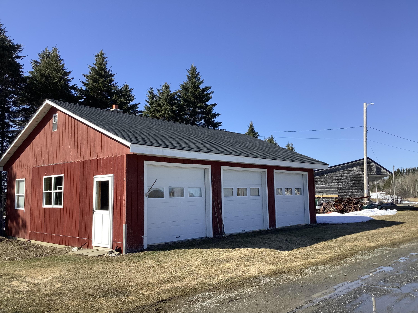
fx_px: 374
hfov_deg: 58.4
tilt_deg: +5.3
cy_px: 156
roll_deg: +0.4
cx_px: 209
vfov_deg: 45.4
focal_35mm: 31
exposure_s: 1/1087
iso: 25
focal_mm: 3.3
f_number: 2.4
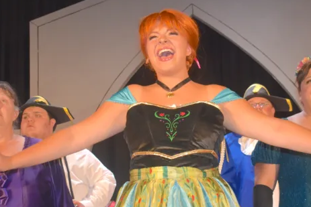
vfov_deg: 20.0
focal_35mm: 68
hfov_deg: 29.6
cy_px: 135
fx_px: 588
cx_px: 169
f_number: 4.2
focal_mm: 28
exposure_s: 1/125
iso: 800
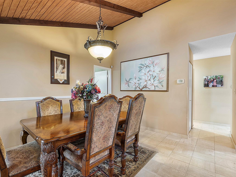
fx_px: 116
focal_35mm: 17
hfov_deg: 90.3
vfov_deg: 74.7
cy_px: 92
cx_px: 100
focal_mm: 10
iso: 250
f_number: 9
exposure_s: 1
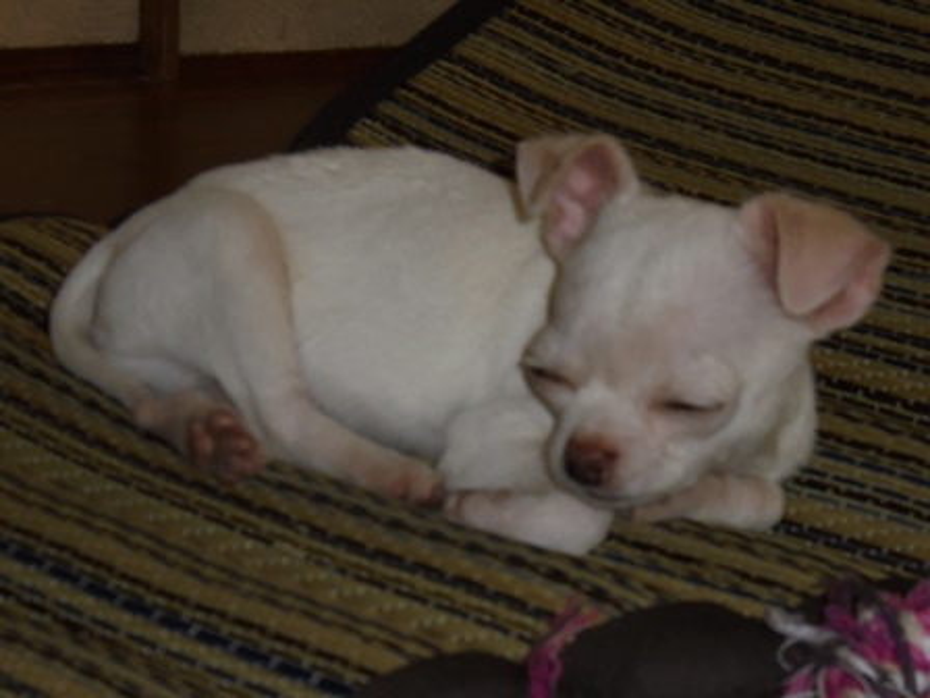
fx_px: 2875
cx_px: 465
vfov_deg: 13.8
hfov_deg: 18.4
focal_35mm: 107
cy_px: 349
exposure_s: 1/60
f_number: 5.1
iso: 250
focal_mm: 19.2
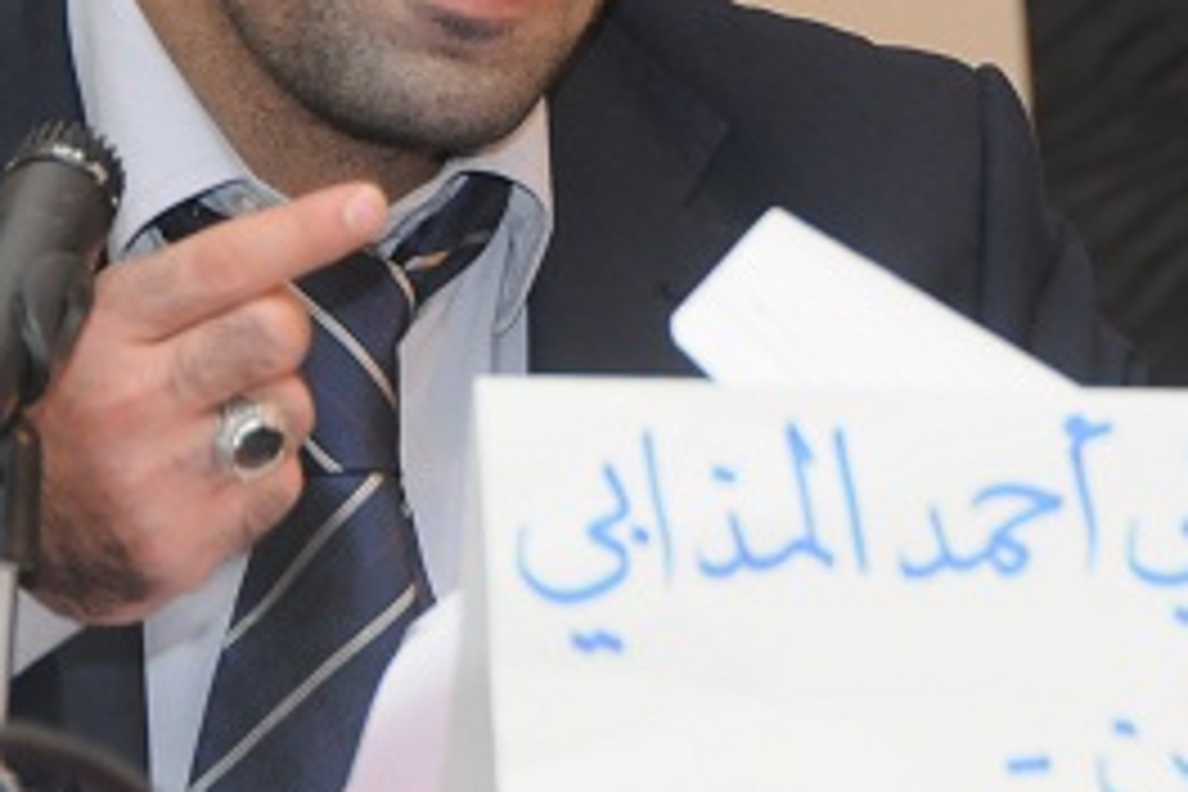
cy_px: -18
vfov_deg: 3.4
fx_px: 13496
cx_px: 477
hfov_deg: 5.0
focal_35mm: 409
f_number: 6.3
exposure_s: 1/160
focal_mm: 112
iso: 800
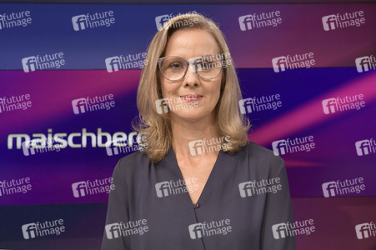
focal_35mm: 42
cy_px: 125
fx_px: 438
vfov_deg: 31.8
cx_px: 188
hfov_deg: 46.4
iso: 2500
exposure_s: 1/200
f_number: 6.3
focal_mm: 42
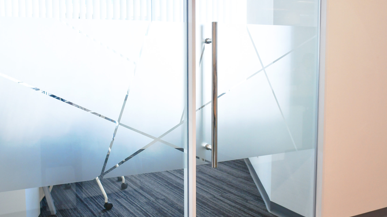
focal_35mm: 39
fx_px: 400
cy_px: 141
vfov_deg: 30.2
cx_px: 186
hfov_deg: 51.6
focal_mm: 22
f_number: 3.5
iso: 500
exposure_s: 1/250
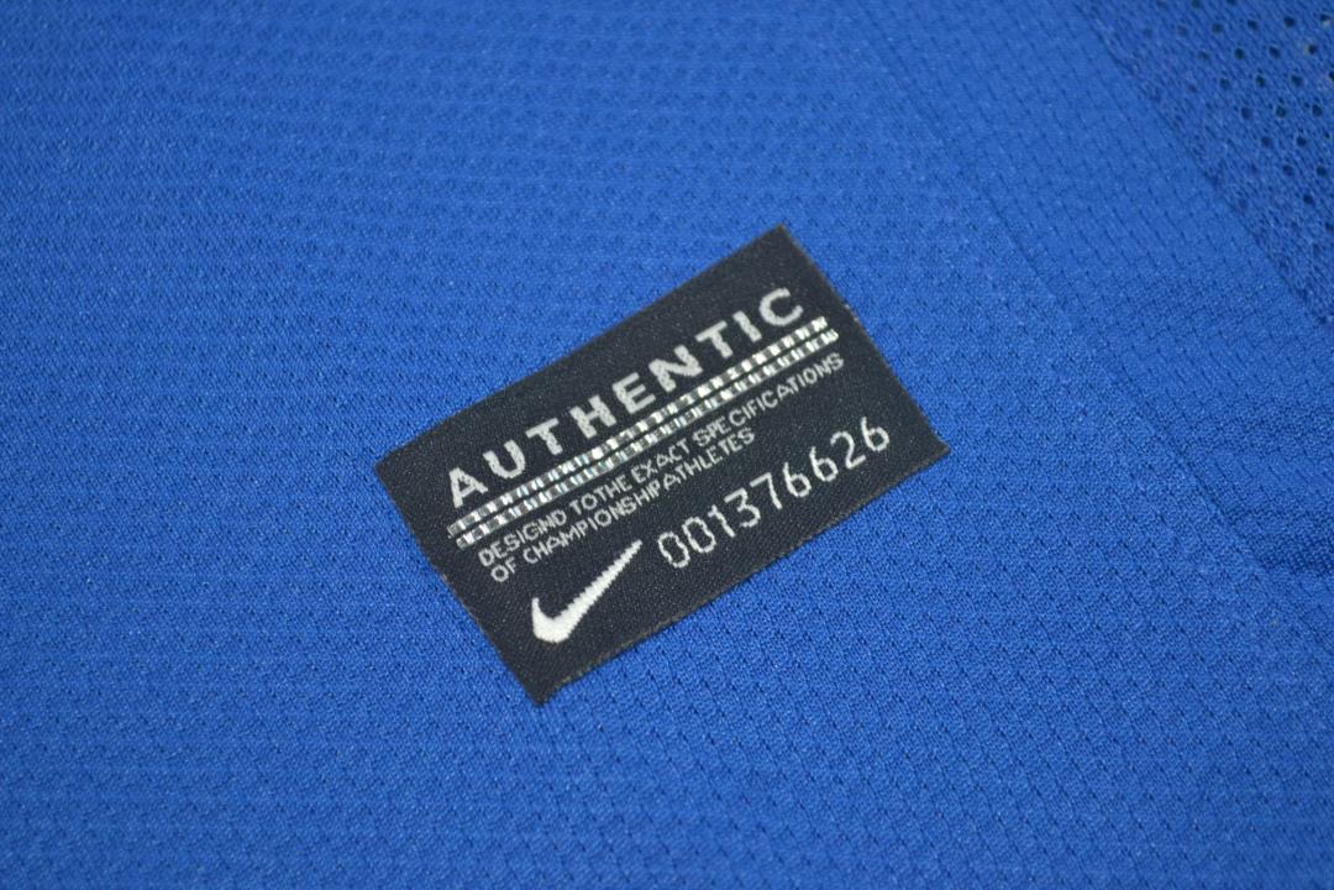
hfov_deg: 24.6
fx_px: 3057
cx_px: 667
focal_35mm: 82
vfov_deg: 16.6
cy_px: 445
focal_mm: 55
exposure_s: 1/60
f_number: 5.6
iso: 200
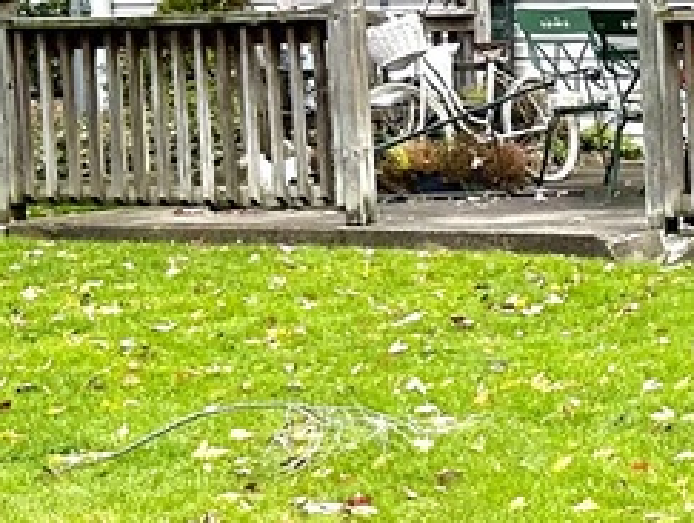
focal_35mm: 142
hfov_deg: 12.2
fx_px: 2851
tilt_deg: -6.7
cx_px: 1408
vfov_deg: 10.5
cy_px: 320
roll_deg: +0.3
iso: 80
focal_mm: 6.86
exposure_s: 1/709
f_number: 1.78
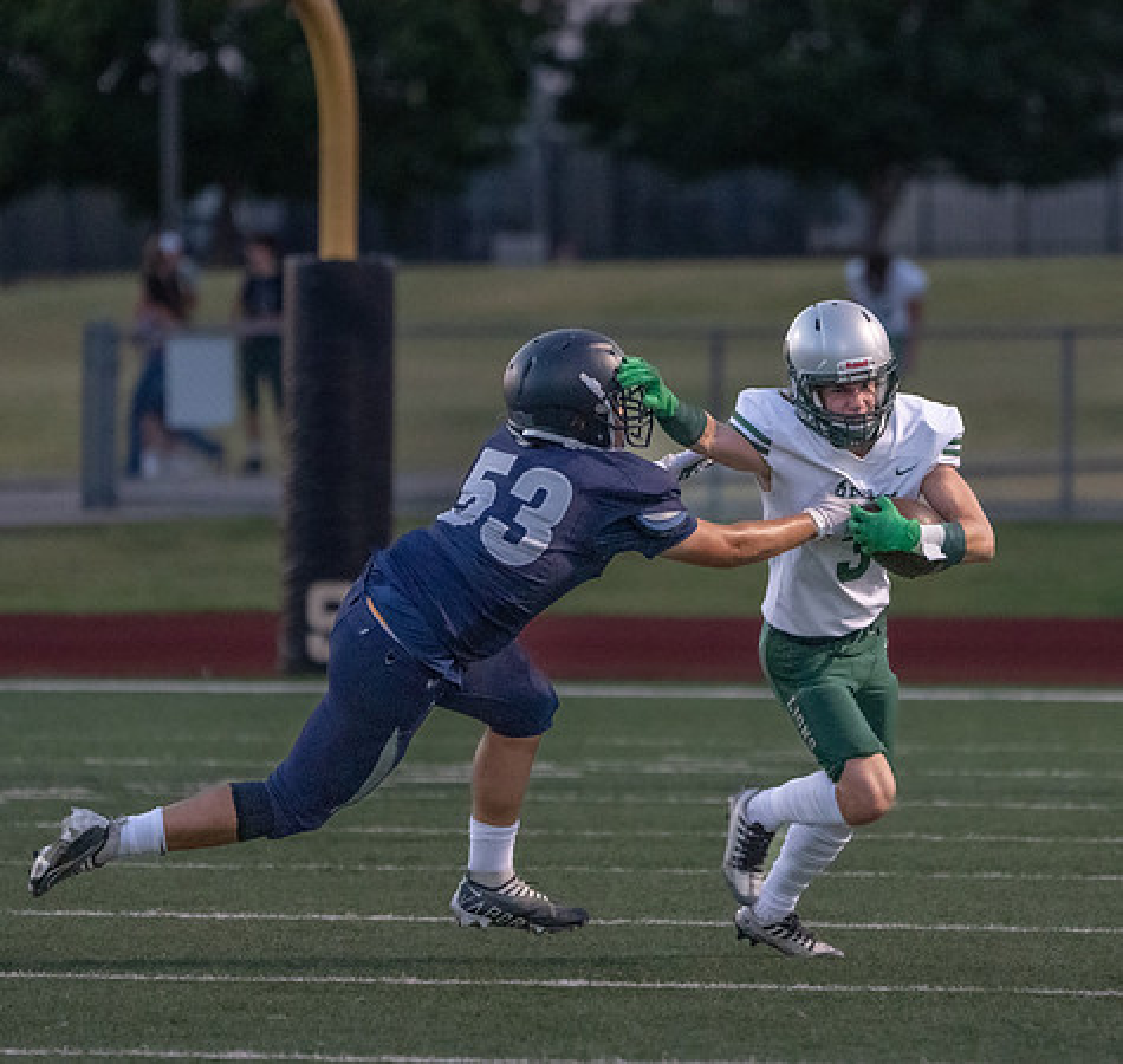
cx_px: 750
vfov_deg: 3.2
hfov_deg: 3.4
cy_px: 505
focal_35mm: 537
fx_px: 19181
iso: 8000
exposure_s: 1/1000
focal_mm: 345
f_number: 5.6
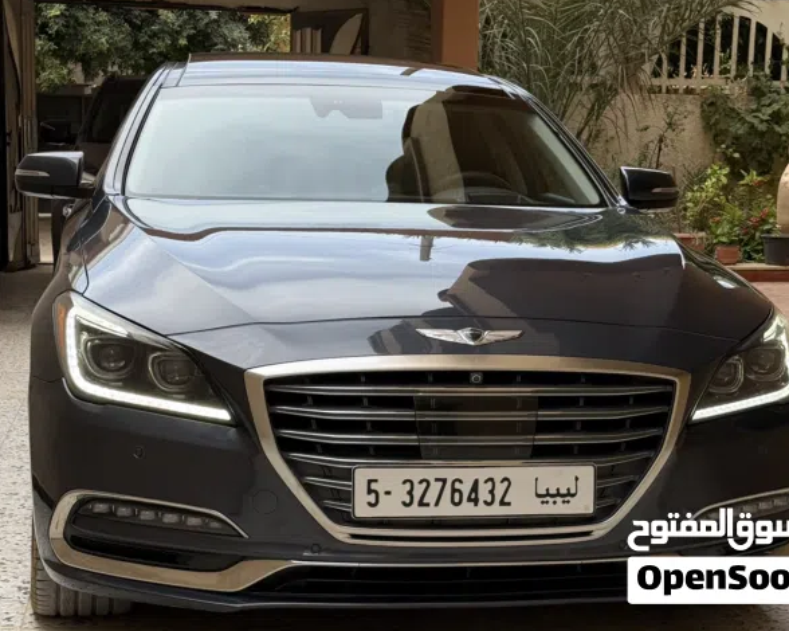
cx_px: 425
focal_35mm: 51
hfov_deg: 36.6
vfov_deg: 29.7
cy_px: 314
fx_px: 1191
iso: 80
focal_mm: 6.76
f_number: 1.78
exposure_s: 1/1149
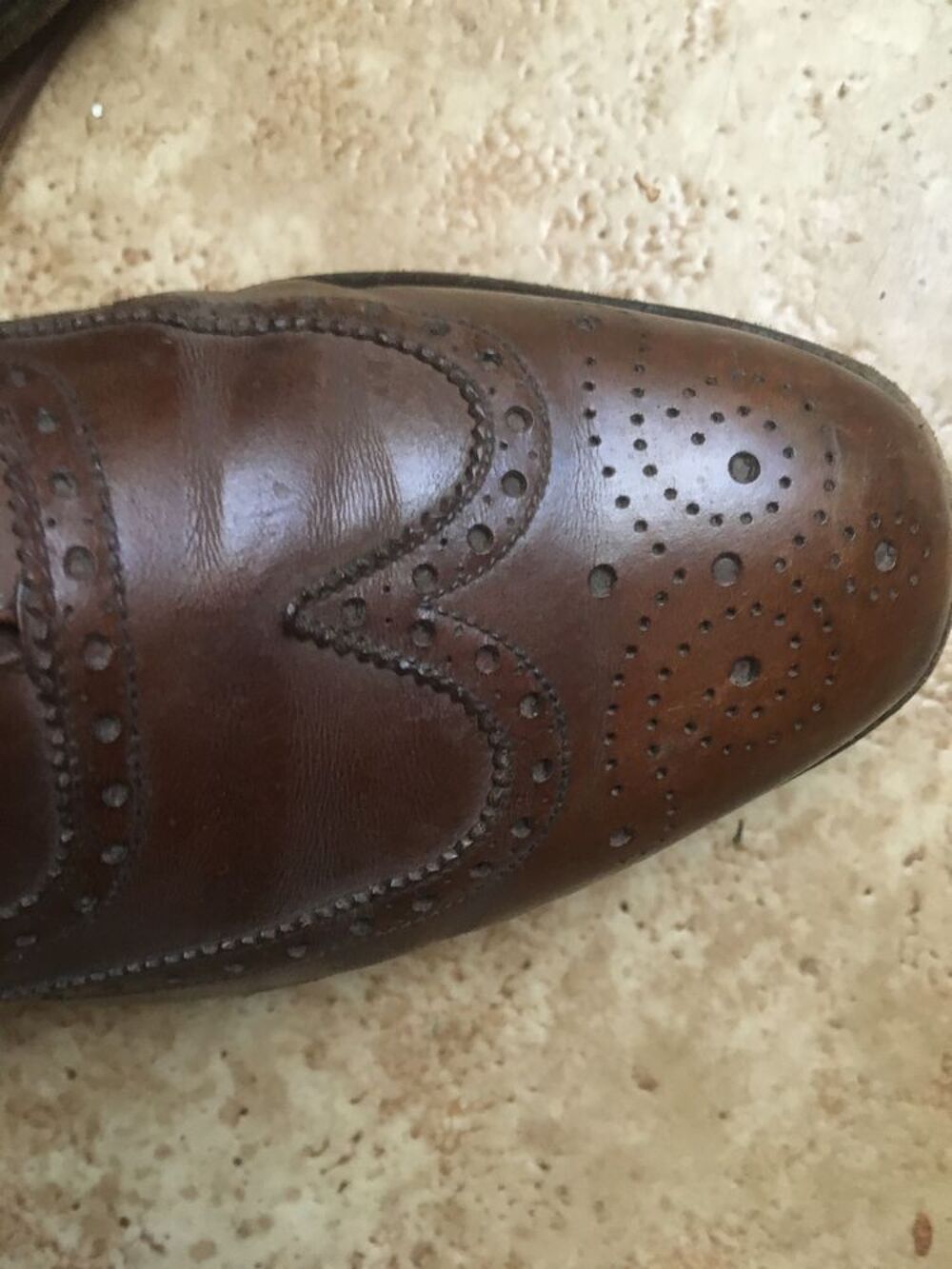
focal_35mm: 29
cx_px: 476
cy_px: 634
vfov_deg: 61.7
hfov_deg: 48.2
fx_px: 1063
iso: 200
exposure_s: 1/17
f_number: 2.2
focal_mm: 4.15
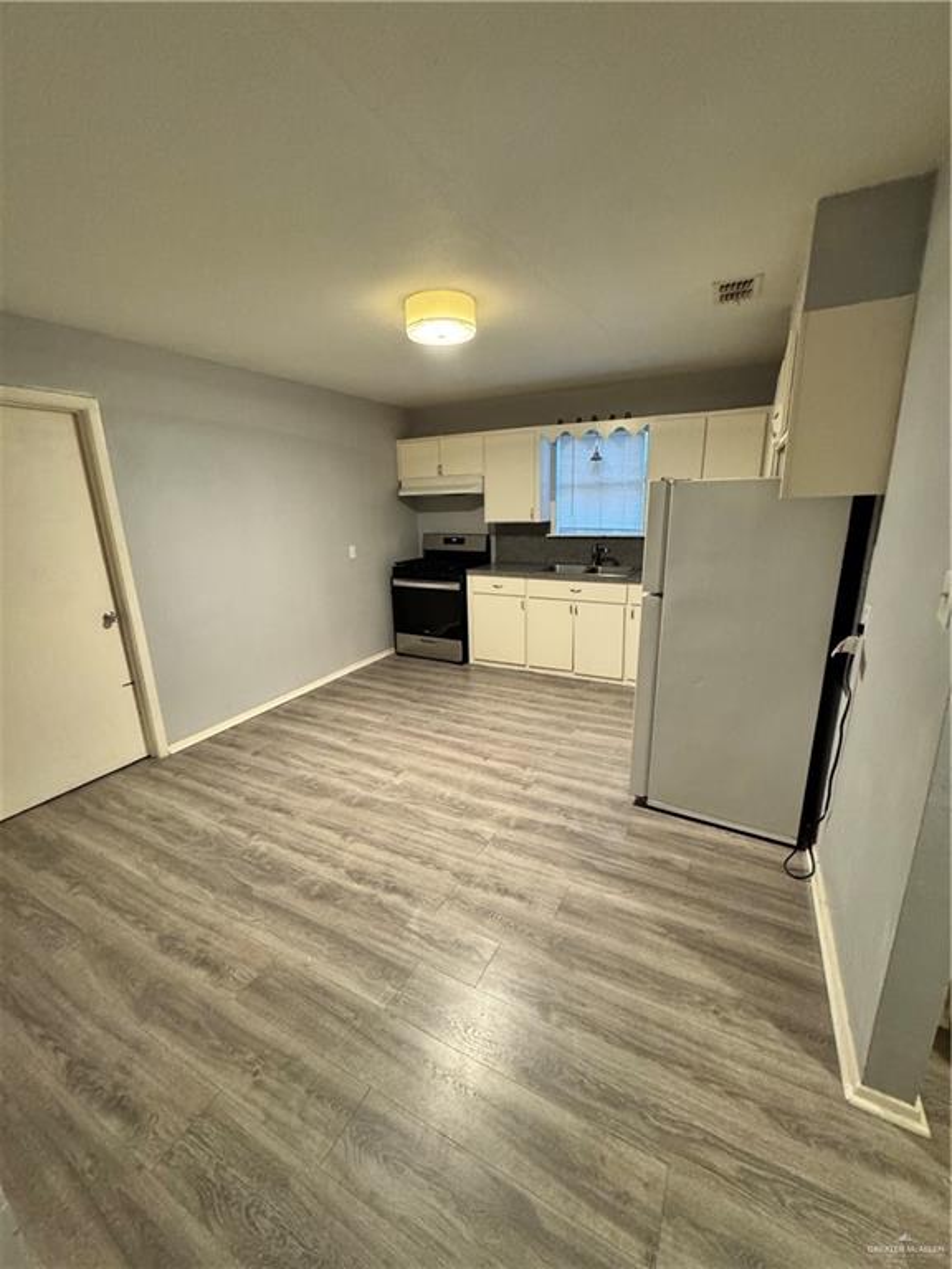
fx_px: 513
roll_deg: +2.1
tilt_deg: -14.9
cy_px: 634
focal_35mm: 14
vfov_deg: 102.1
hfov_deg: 85.7
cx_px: 476
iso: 800
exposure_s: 1/60
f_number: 2.2
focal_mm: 2.22
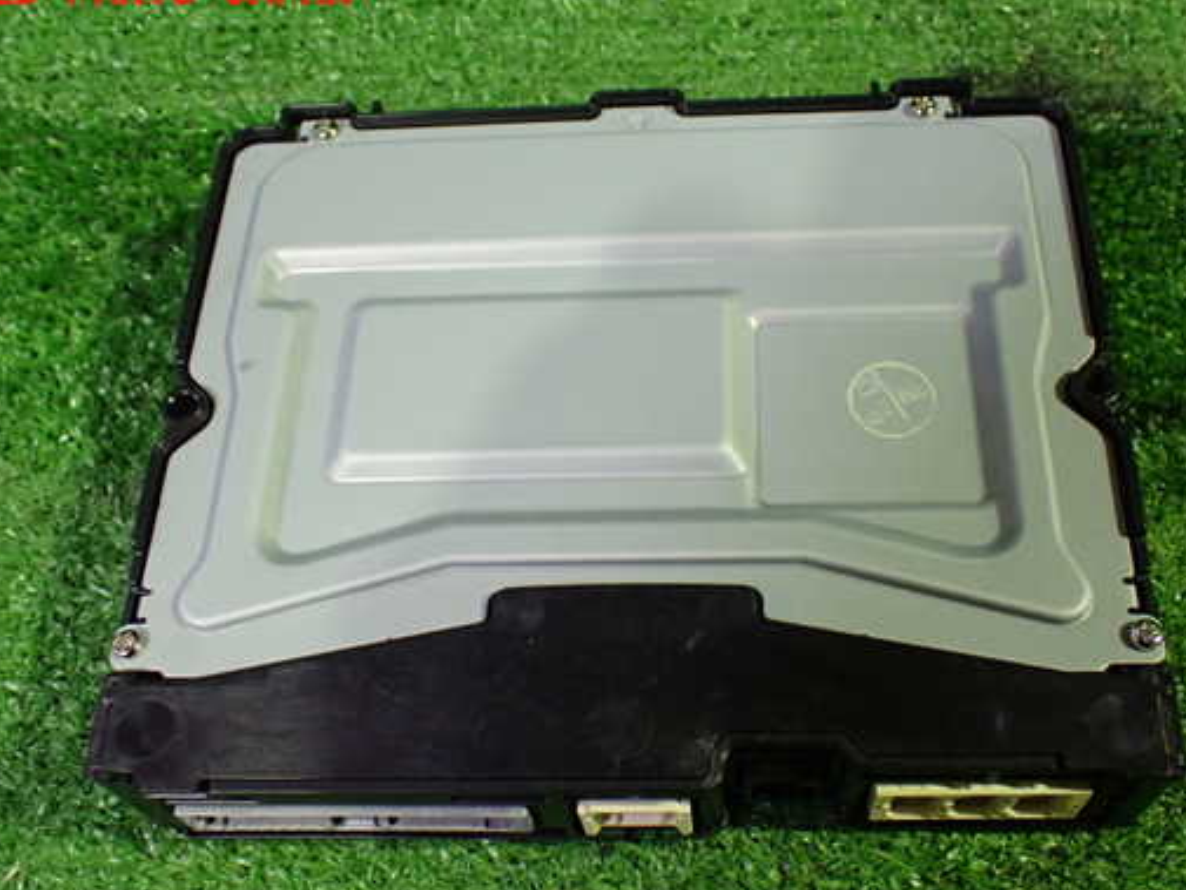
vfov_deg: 37.7
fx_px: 1302
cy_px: 488
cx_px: 629
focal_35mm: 38
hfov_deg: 48.9
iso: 800
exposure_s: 1/60
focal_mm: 5.79
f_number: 2.4
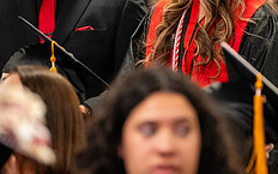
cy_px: -10
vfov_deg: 2.1
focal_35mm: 611
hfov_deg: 3.4
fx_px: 4629
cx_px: 209
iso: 4000
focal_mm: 180
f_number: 2.8
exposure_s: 1/200
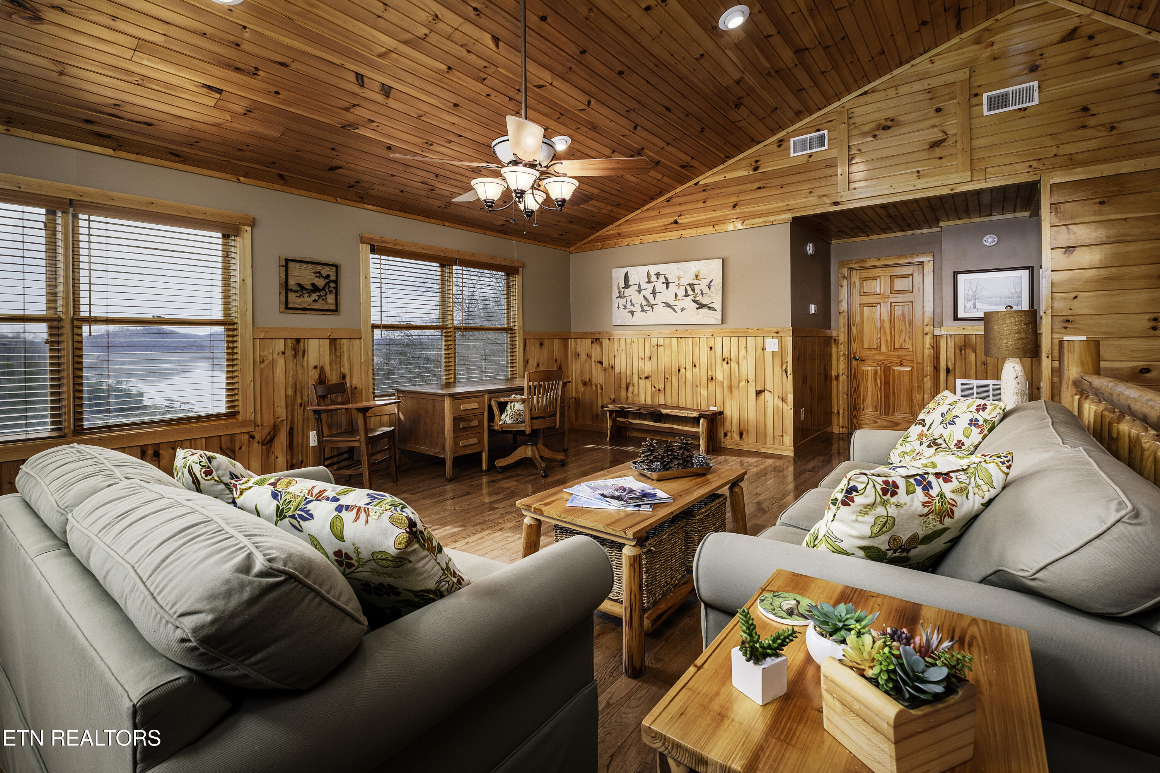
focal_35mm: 15
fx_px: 483
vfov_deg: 77.3
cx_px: 580
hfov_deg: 100.4
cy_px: 386
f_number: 8
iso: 400
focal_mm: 10
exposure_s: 1/125
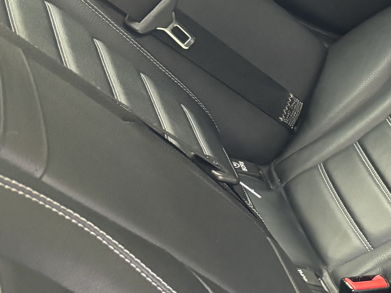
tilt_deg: -39.6
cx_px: 650
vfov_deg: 16.0
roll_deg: +10.6
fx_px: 1017
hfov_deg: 18.3
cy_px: 305
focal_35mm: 90
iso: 320
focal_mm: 5.96
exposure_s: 1/60
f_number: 1.6
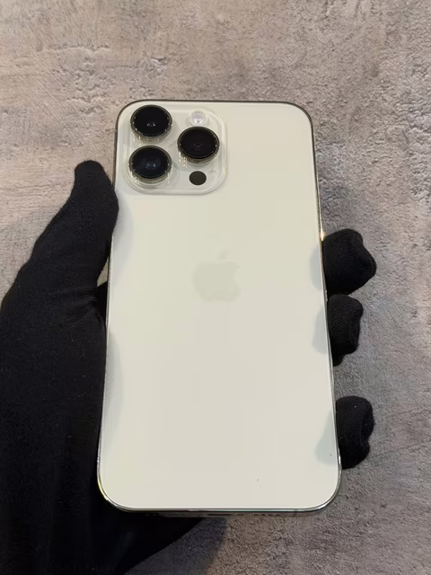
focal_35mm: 48
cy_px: 288
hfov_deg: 30.3
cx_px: 216
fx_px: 797
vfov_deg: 39.7
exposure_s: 1/50
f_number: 1.78
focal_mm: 6.76
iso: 80
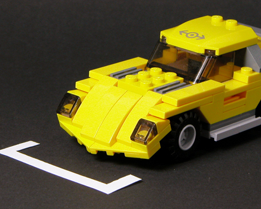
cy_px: 74
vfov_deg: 8.1
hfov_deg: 10.2
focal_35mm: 190
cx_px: 175
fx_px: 1468
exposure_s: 1/8
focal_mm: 31.9
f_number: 6
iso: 100
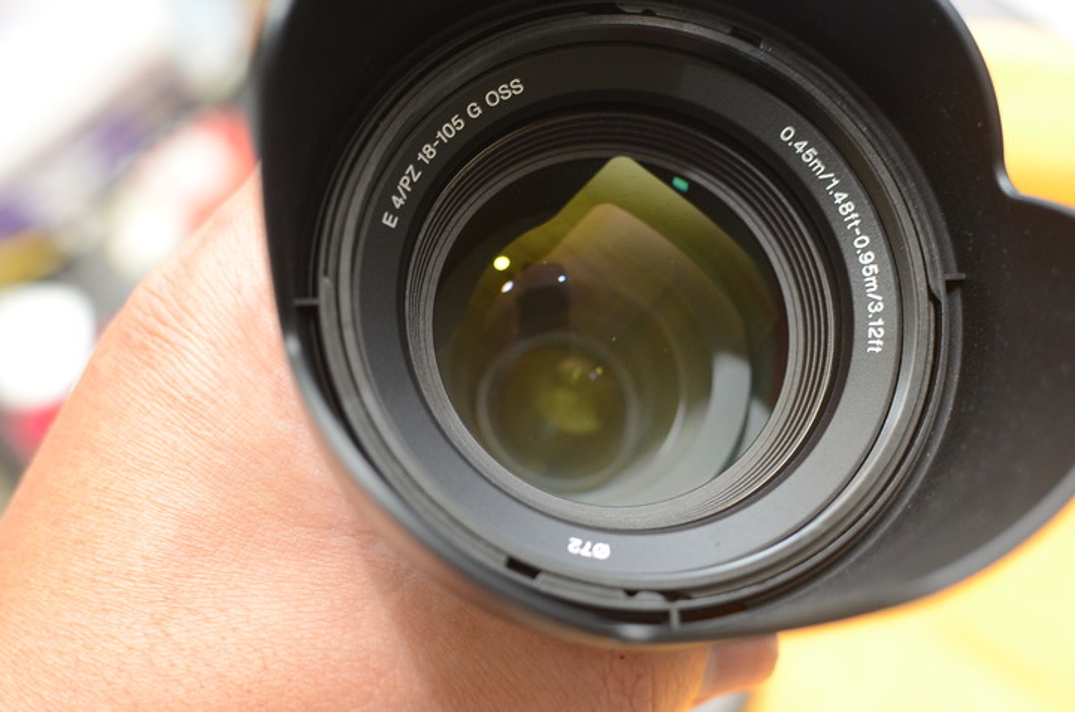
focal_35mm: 52
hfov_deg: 37.9
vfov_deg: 25.6
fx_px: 1565
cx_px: 538
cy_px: 356
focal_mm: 35
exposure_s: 1/60
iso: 1000
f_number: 4
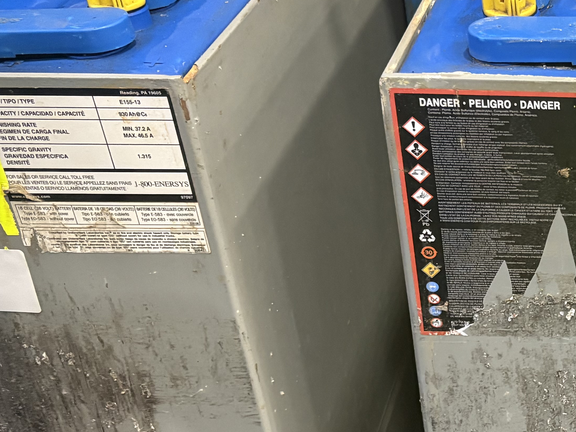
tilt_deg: -35.5
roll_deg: -0.2
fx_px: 1131
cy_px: 283
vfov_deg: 21.5
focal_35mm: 68
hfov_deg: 25.8
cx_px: 676
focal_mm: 5.96
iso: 400
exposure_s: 1/60
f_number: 1.6
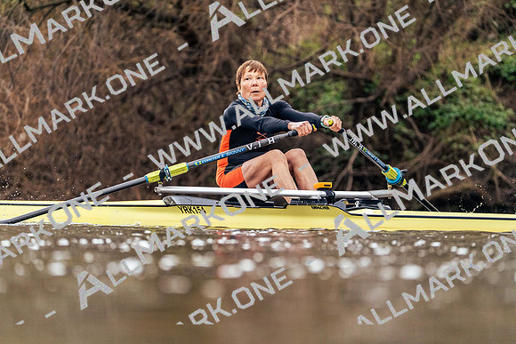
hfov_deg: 4.3
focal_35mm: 481
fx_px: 6896
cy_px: 172
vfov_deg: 2.9
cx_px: 258
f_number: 6.3
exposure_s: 1/2000
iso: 3200
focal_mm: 481
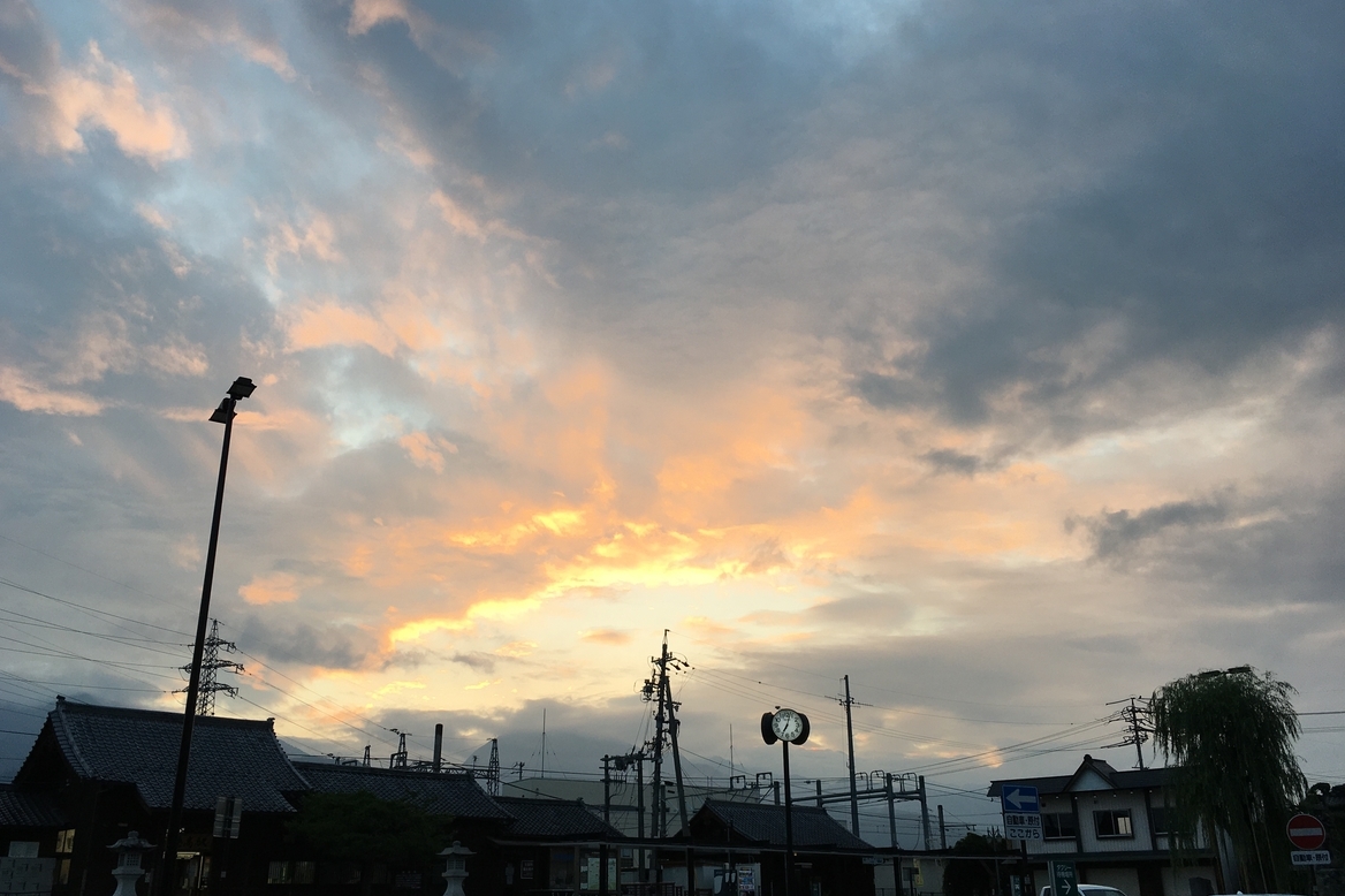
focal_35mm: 31
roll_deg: -0.4
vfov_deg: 42.3
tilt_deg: +20.0
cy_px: 474
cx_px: 656
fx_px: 1158
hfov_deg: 60.3
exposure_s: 1/120
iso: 25
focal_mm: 4.15
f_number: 2.2
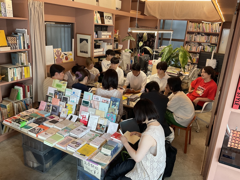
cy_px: 90
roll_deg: -3.1
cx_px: 120
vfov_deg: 48.2
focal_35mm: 29
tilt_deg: -17.2
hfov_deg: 61.7
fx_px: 201
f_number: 1.8
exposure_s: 1/60
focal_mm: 3
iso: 100
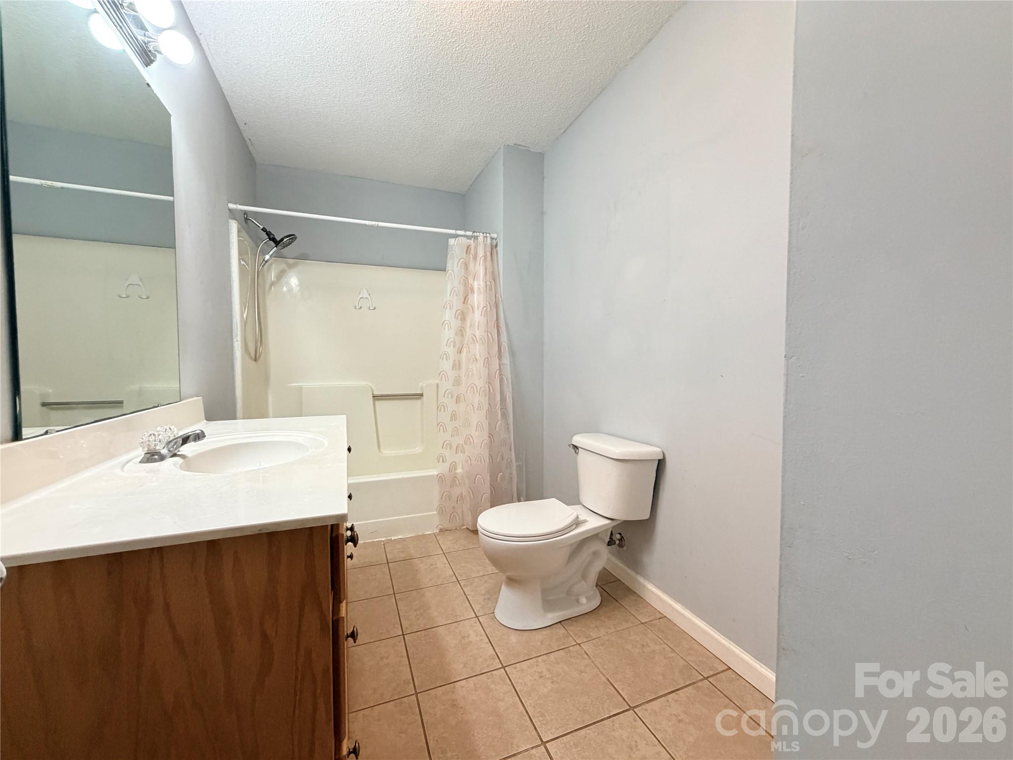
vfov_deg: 85.7
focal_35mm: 14
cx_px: 506
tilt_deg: -2.7
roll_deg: +0.2
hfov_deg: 102.1
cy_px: 380
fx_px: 410
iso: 400
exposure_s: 1/60
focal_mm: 2.22
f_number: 2.2
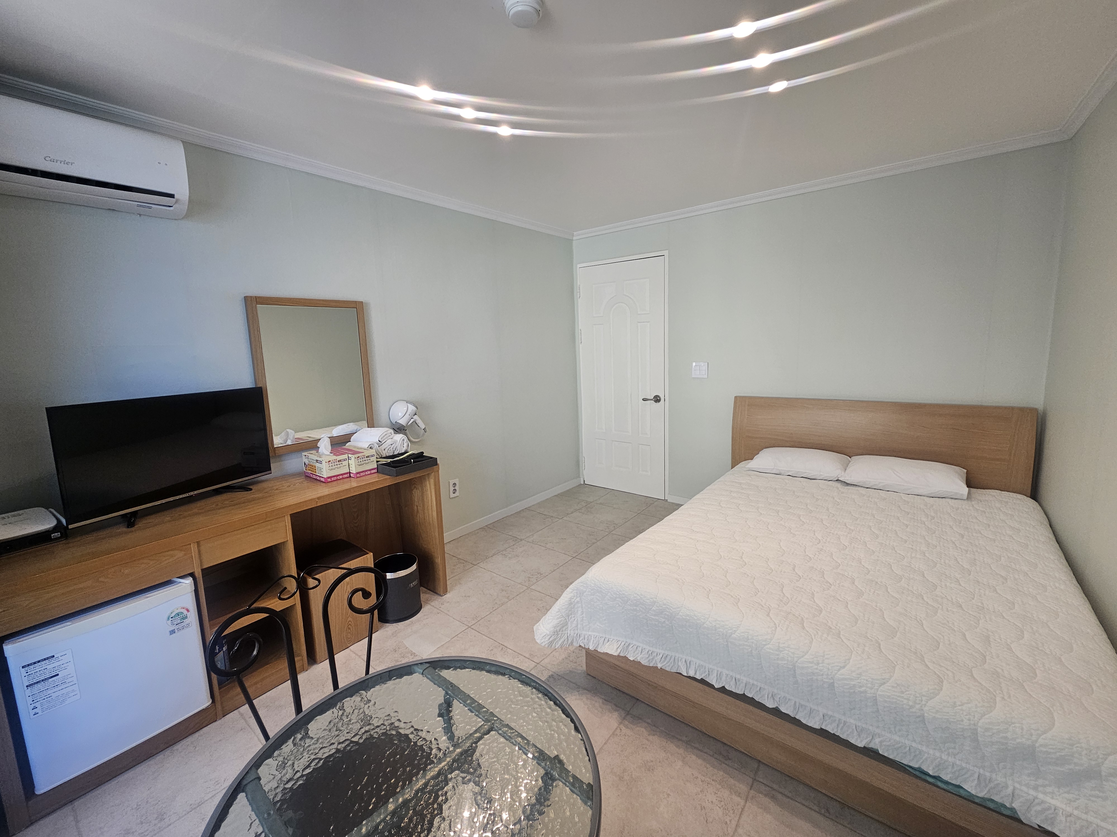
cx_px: 558
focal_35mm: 13
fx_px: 419
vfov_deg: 89.9
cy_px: 418
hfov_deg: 106.2
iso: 80
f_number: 2.2
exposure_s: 1/120
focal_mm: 2.2
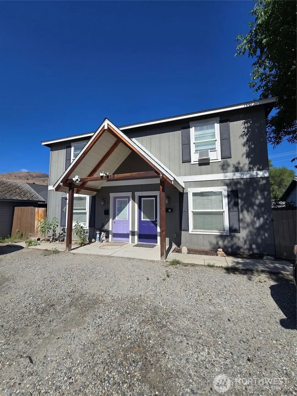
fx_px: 149
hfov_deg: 89.9
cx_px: 148
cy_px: 198
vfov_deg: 106.2
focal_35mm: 13
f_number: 2.2
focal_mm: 2.2
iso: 50
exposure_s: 1/3220
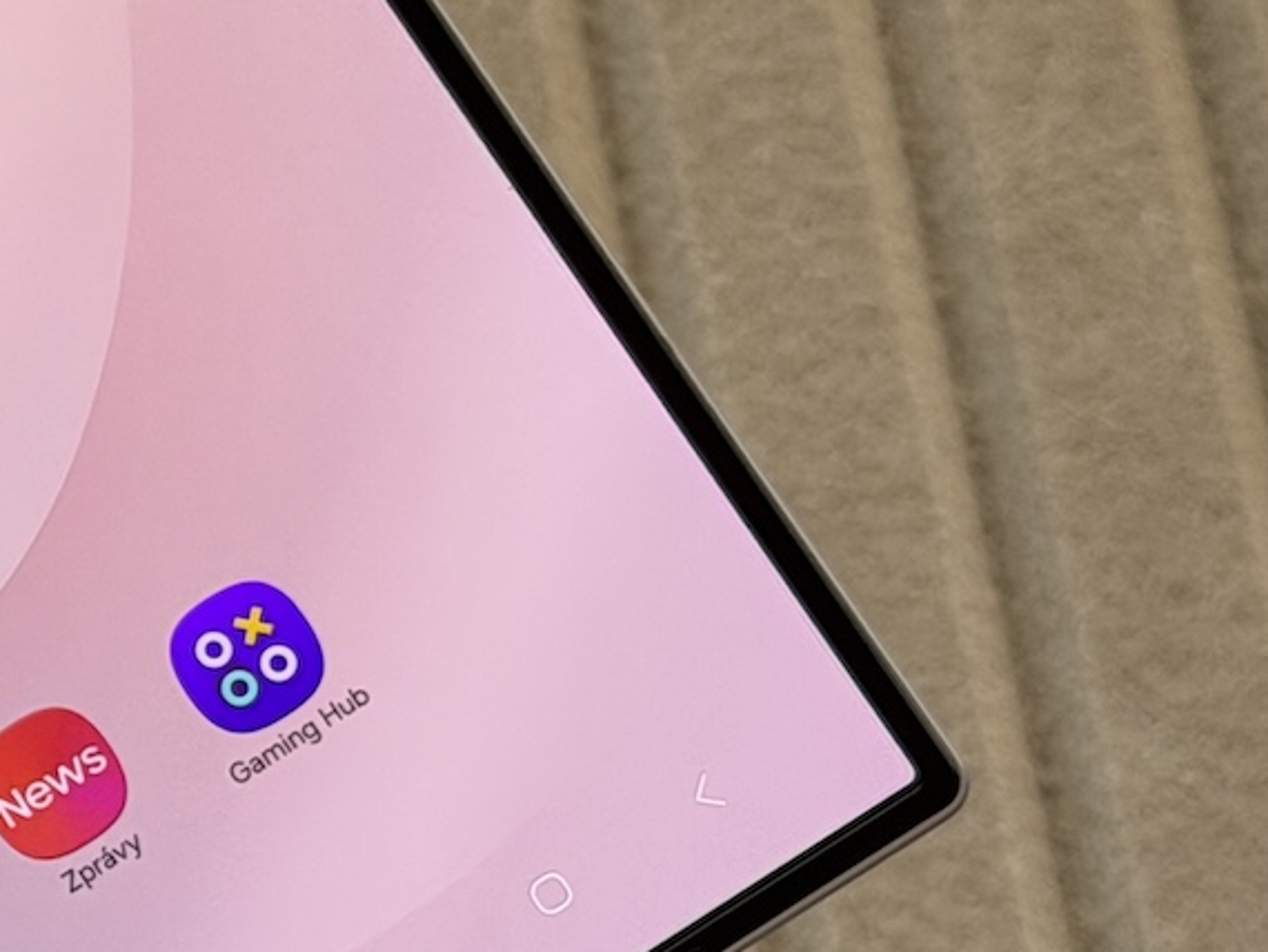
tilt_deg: -71.8
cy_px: 639
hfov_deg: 11.8
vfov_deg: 9.3
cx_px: -590
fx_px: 5863
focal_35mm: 160
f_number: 1.78
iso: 80
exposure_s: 1/121
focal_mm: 6.76
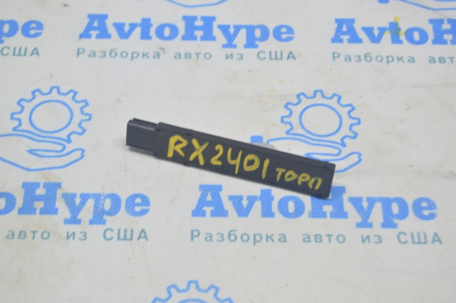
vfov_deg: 18.2
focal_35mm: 75
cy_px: 152
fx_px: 949
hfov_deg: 27.0
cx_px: 228
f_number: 5.6
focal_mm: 50
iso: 400
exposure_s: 1/20
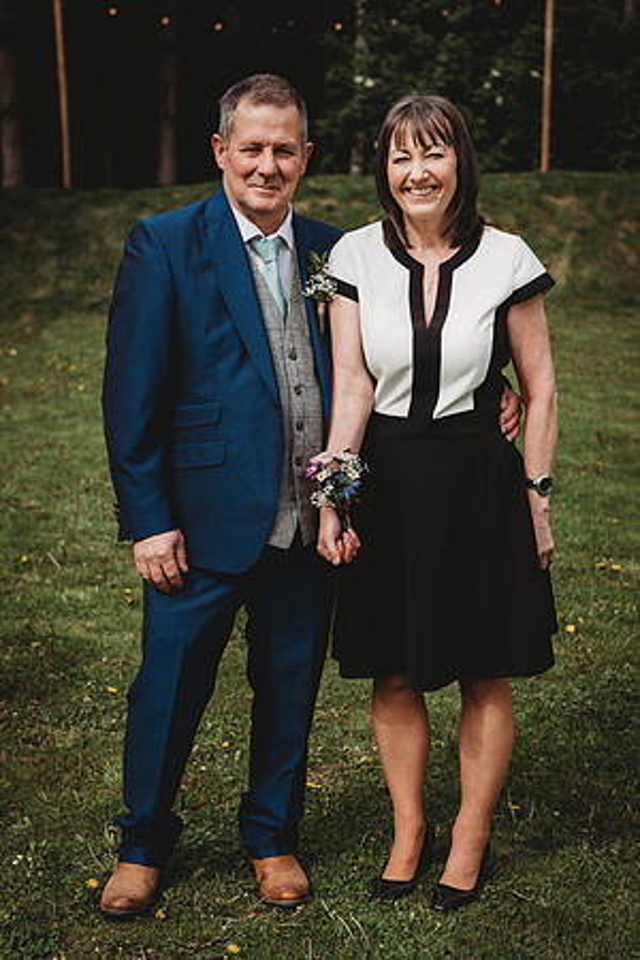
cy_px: 480
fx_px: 1653
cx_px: 320
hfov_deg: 21.9
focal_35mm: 62
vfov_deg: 32.4
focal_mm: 62
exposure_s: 1/1000
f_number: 4.5
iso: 200
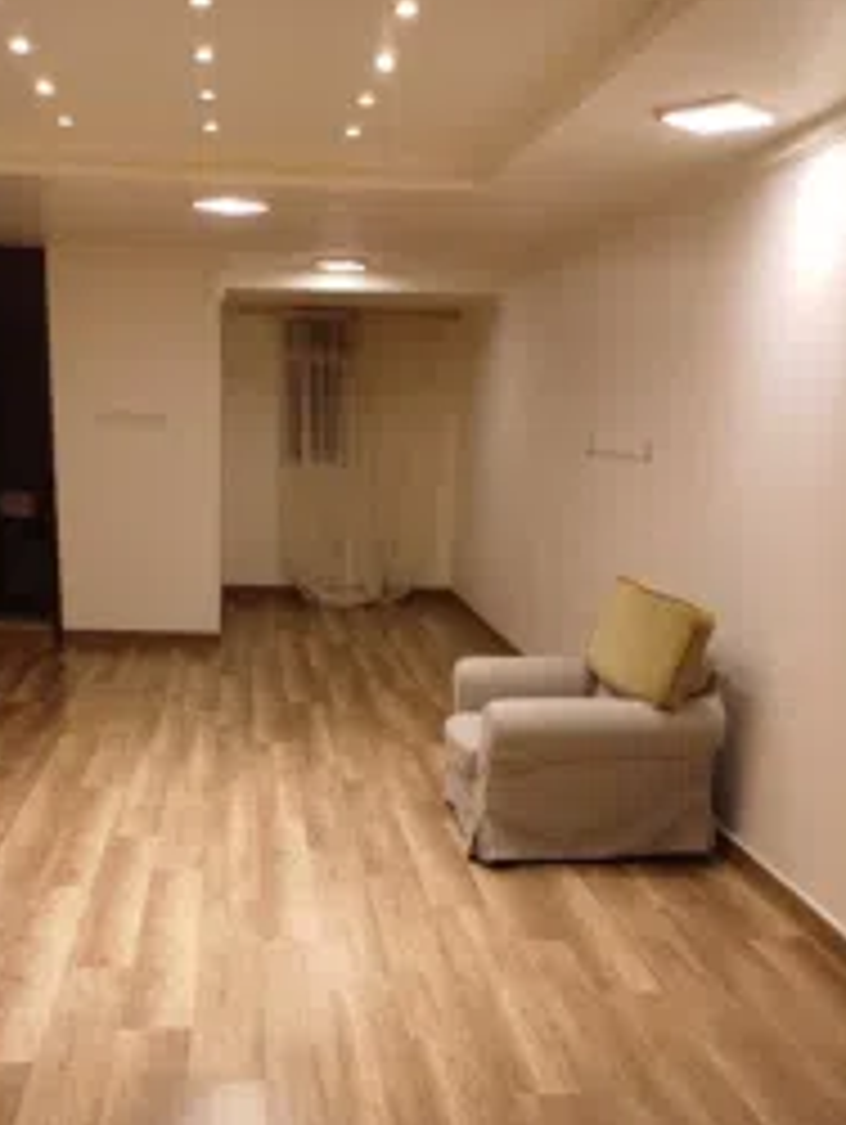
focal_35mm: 40
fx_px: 1301
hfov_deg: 35.8
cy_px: 846
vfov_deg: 45.1
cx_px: 320
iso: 200
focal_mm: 4.65
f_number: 1.8
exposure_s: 1/50
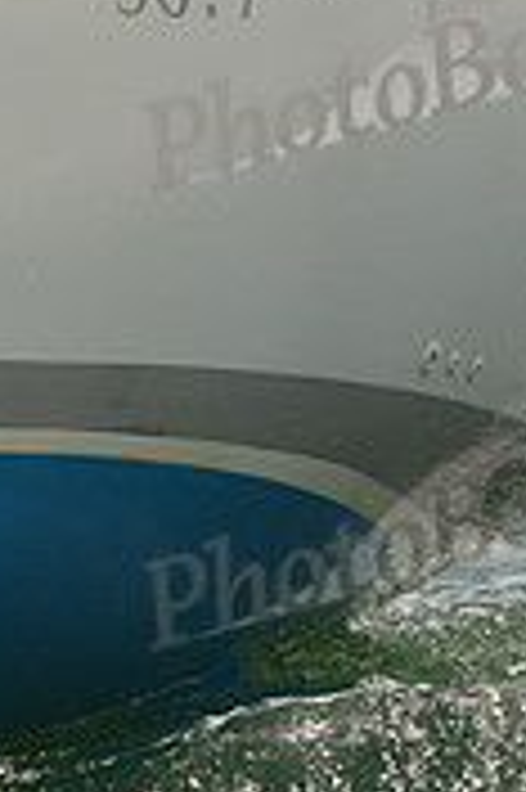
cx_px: -88
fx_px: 14470
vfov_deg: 3.1
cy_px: -94
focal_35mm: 659
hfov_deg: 2.1
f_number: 7.1
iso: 200
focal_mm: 200
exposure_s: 1/1000
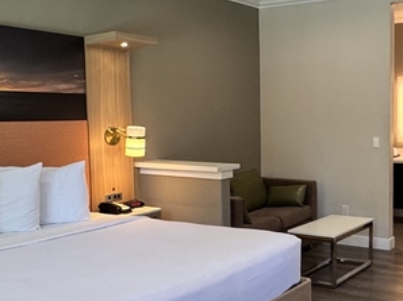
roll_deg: +0.7
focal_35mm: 47
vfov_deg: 30.8
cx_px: 287
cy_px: 147
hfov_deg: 39.7
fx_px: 547
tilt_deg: -4.2
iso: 250
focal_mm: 2.22
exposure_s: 1/120
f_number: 2.2
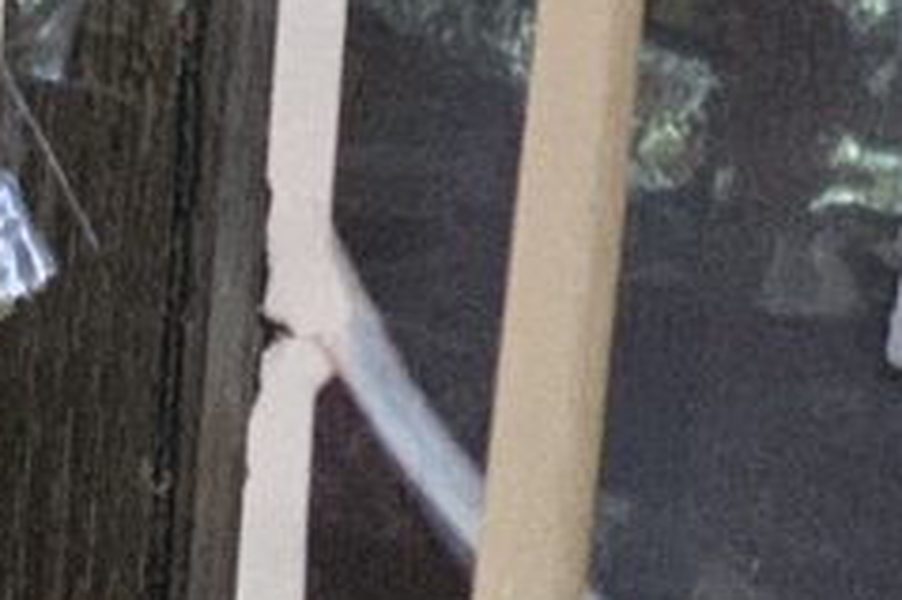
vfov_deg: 5.0
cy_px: 777
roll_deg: -1.7
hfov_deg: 7.1
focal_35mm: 272
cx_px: -1264
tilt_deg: -11.3
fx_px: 6810
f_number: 2.4
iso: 400
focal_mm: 6
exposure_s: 1/40
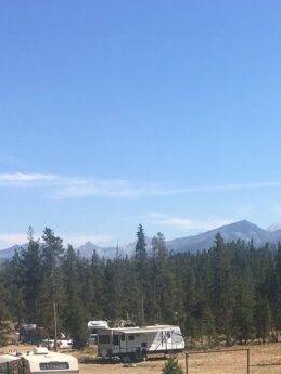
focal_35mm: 86
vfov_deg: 20.2
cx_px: 138
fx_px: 930
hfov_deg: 17.2
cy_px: 526
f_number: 2.2
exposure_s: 1/1479
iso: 25
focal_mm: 4.15
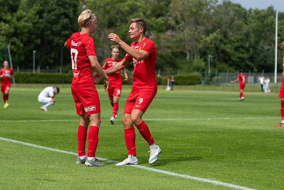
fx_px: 986
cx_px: 142
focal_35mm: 125
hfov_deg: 16.4
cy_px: 95
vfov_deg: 11.0
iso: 125
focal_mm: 78
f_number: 3.2
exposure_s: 1/1600
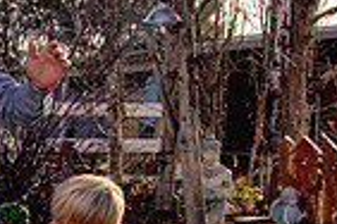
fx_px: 1310
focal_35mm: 140
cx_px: -257
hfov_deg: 13.3
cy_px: 229
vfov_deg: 9.7
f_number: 8
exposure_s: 1/320
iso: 500
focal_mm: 27
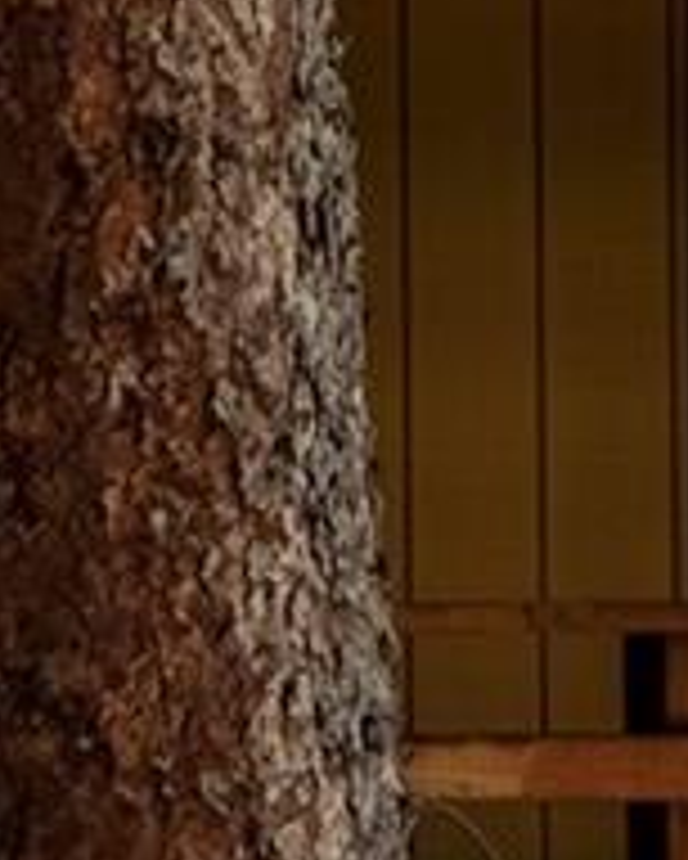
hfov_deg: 6.0
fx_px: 4807
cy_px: 419
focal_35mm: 189
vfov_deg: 10.2
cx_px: -2608
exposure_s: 1/8000
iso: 400
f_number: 8
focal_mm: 24
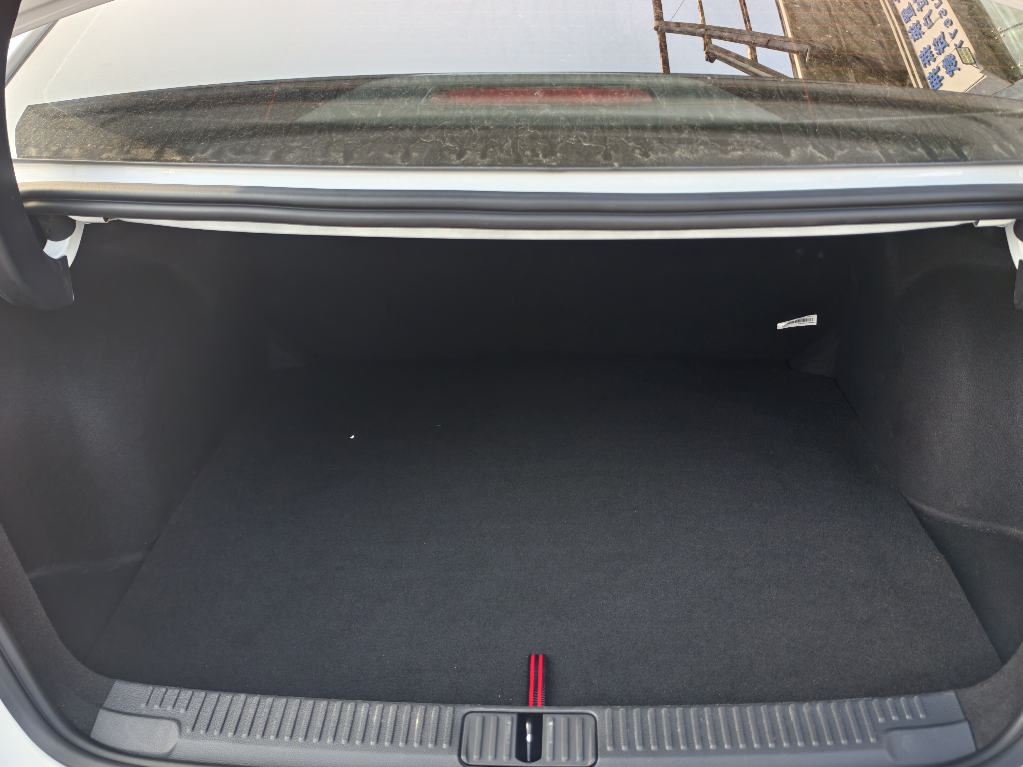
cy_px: 453
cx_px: 539
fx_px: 887
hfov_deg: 59.9
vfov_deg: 46.6
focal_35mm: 30
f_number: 1.57
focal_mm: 5.6
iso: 71
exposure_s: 1/339
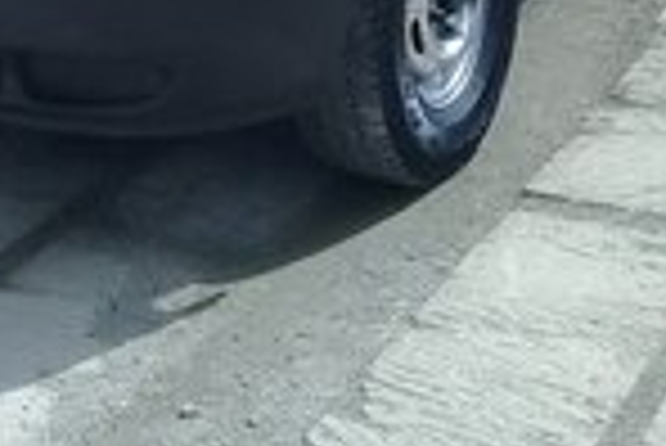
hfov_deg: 18.7
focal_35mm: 108
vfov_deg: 11.2
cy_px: -518
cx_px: 140
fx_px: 2000
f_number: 2.2
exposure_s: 1/1736
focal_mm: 3.3
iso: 50
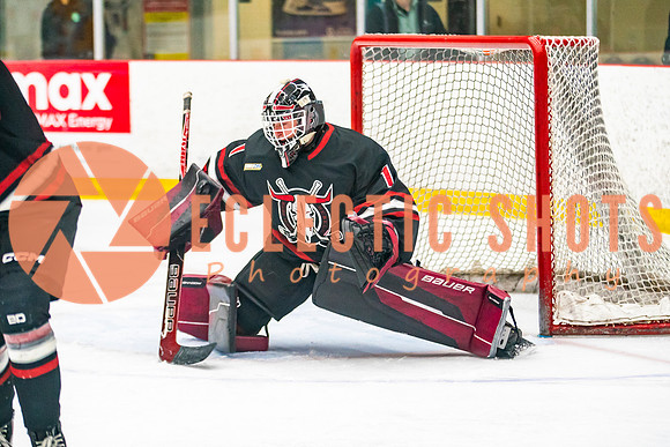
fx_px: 3196
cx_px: 345
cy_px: 213
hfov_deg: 12.0
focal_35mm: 172
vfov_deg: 8.0
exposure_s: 1/640
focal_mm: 120
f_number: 2.8
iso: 3200
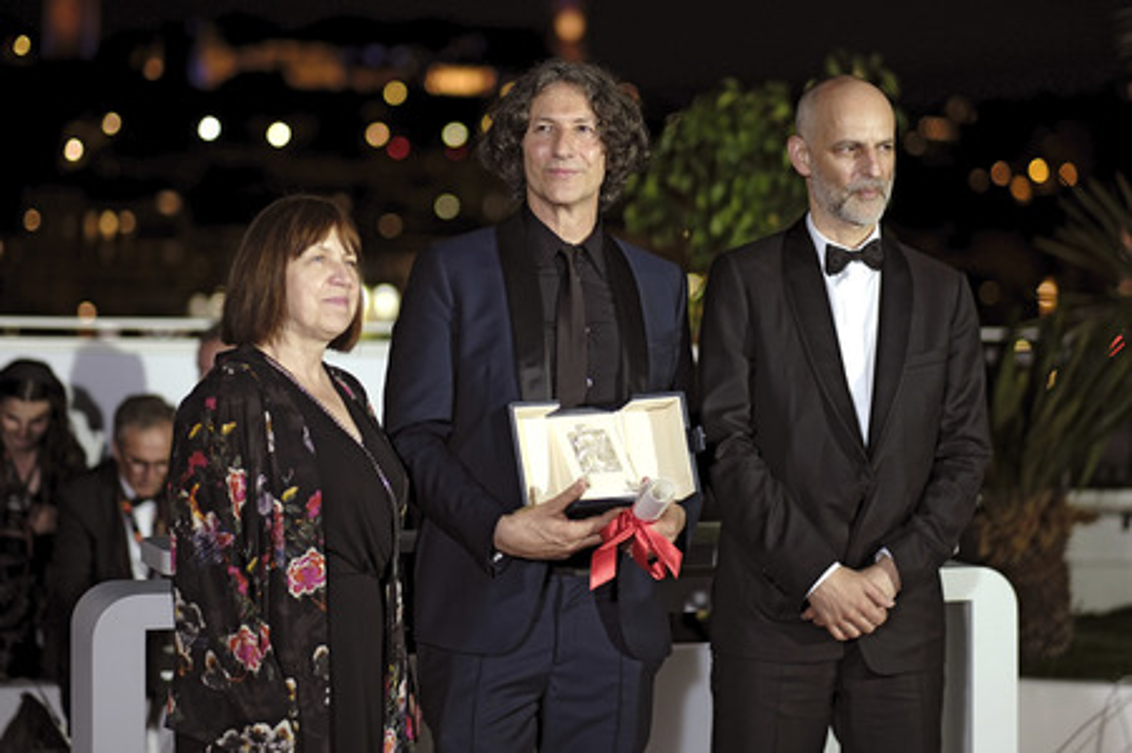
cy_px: 376
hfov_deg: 24.2
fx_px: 2639
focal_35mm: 84
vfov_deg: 16.2
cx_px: 566
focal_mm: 56
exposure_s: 1/160
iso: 500
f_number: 1.2
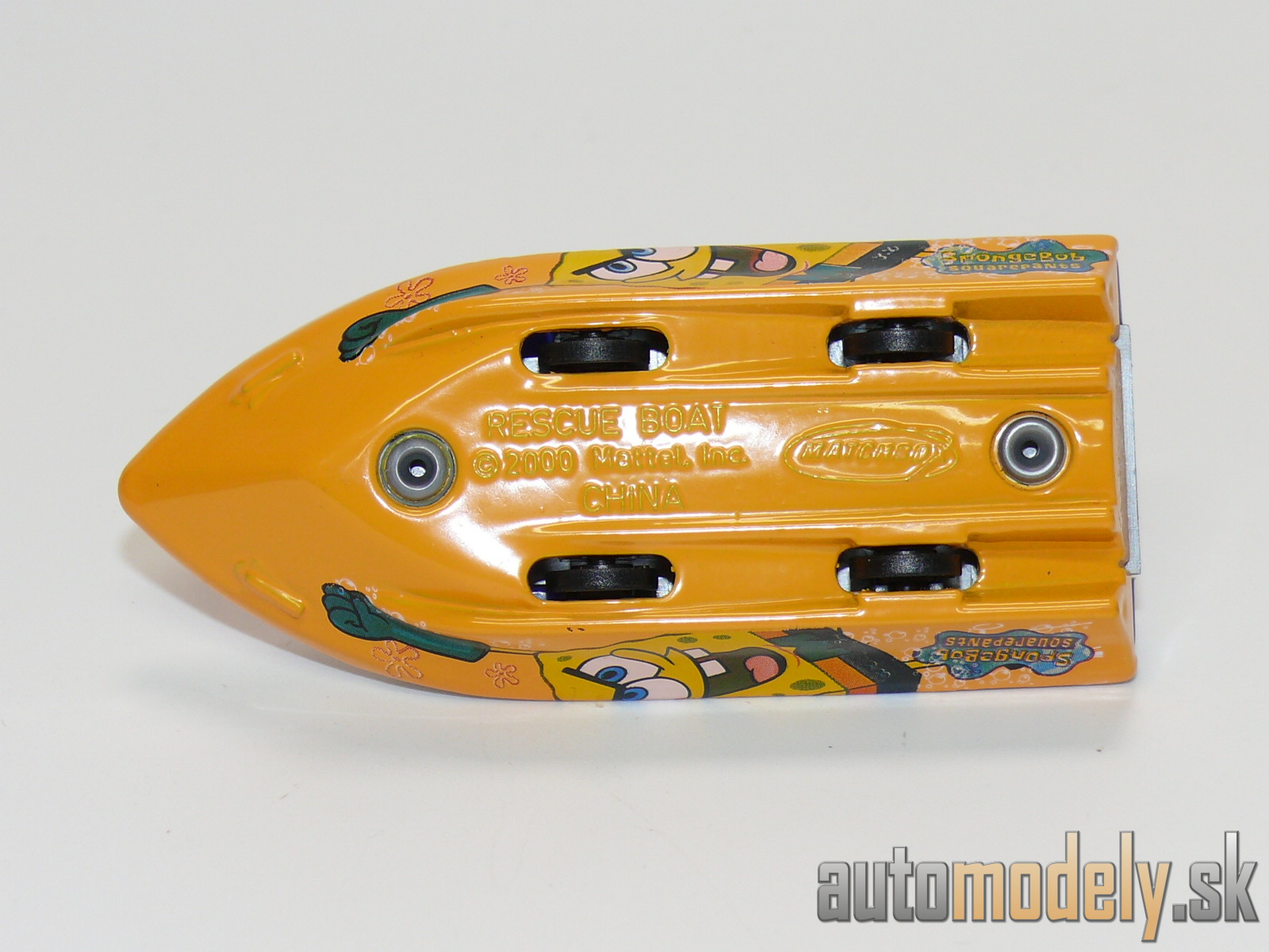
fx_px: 3776
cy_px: 476
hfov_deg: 19.1
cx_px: 634
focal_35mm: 103
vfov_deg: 14.4
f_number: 4
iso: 100
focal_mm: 13.5
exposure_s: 1/30
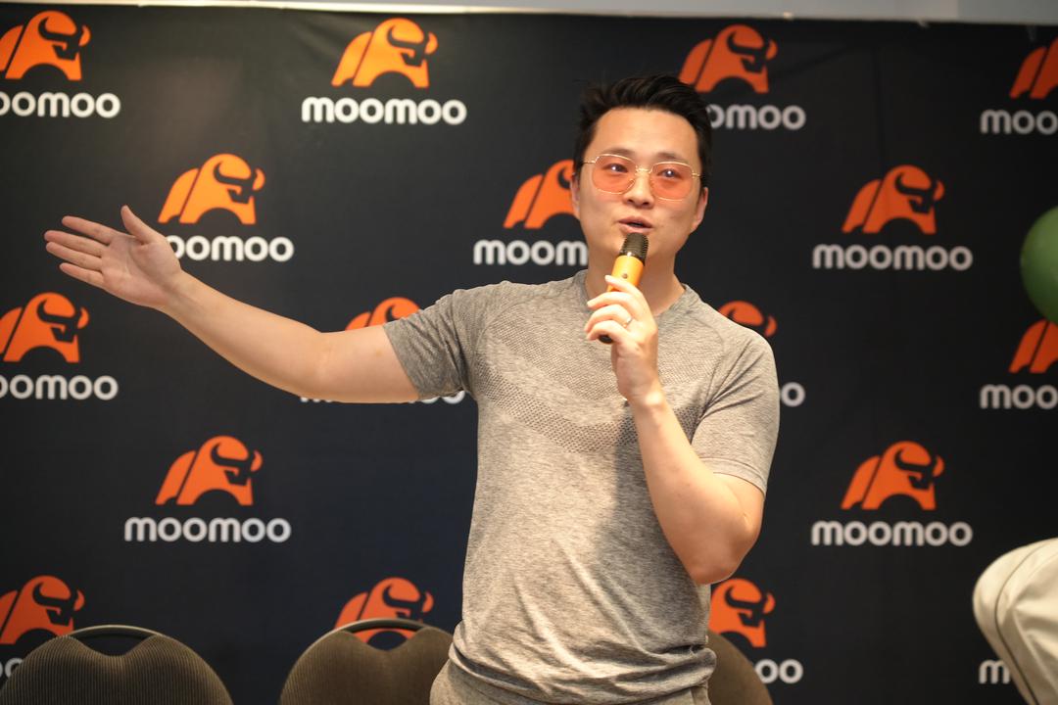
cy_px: 352
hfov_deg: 25.4
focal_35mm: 80
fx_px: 2351
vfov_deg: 17.1
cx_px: 529
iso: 4000
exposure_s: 1/160
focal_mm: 80
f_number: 4
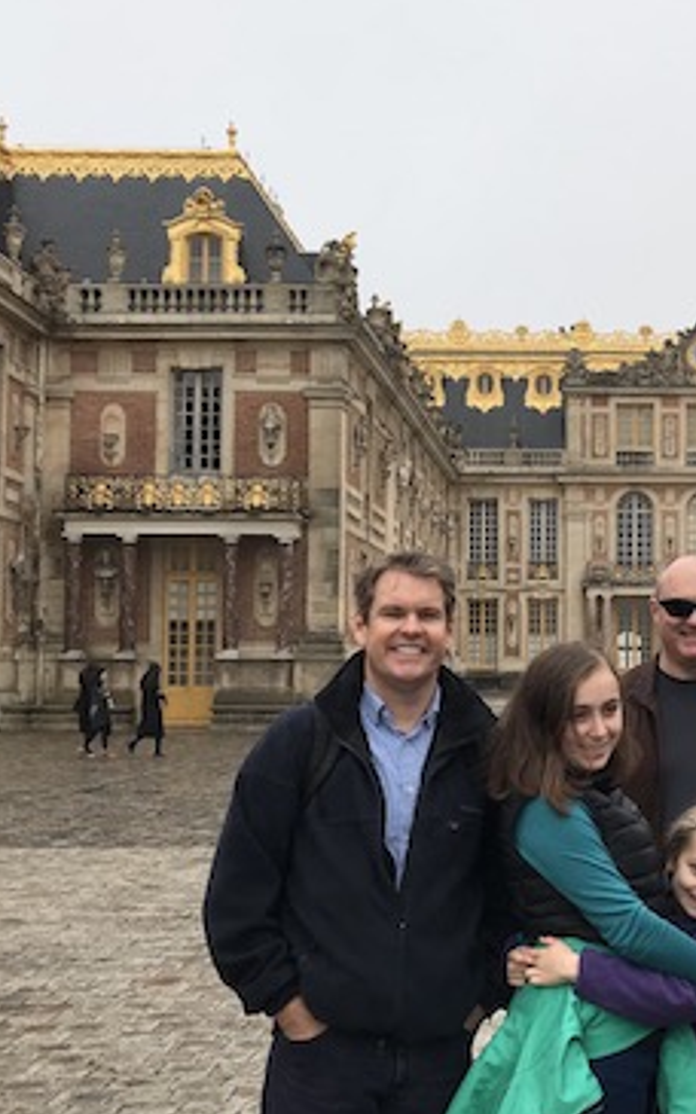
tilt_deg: +3.1
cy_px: 613
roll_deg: -0.3
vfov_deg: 38.8
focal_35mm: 52
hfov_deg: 23.7
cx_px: 705
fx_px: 1579
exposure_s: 1/493
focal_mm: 3.99
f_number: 1.8
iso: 20
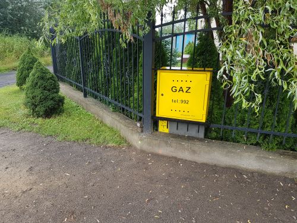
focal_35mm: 26
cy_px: 112
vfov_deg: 53.1
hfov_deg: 67.3
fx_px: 223
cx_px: 148
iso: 40
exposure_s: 1/236
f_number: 1.7
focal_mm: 4.2
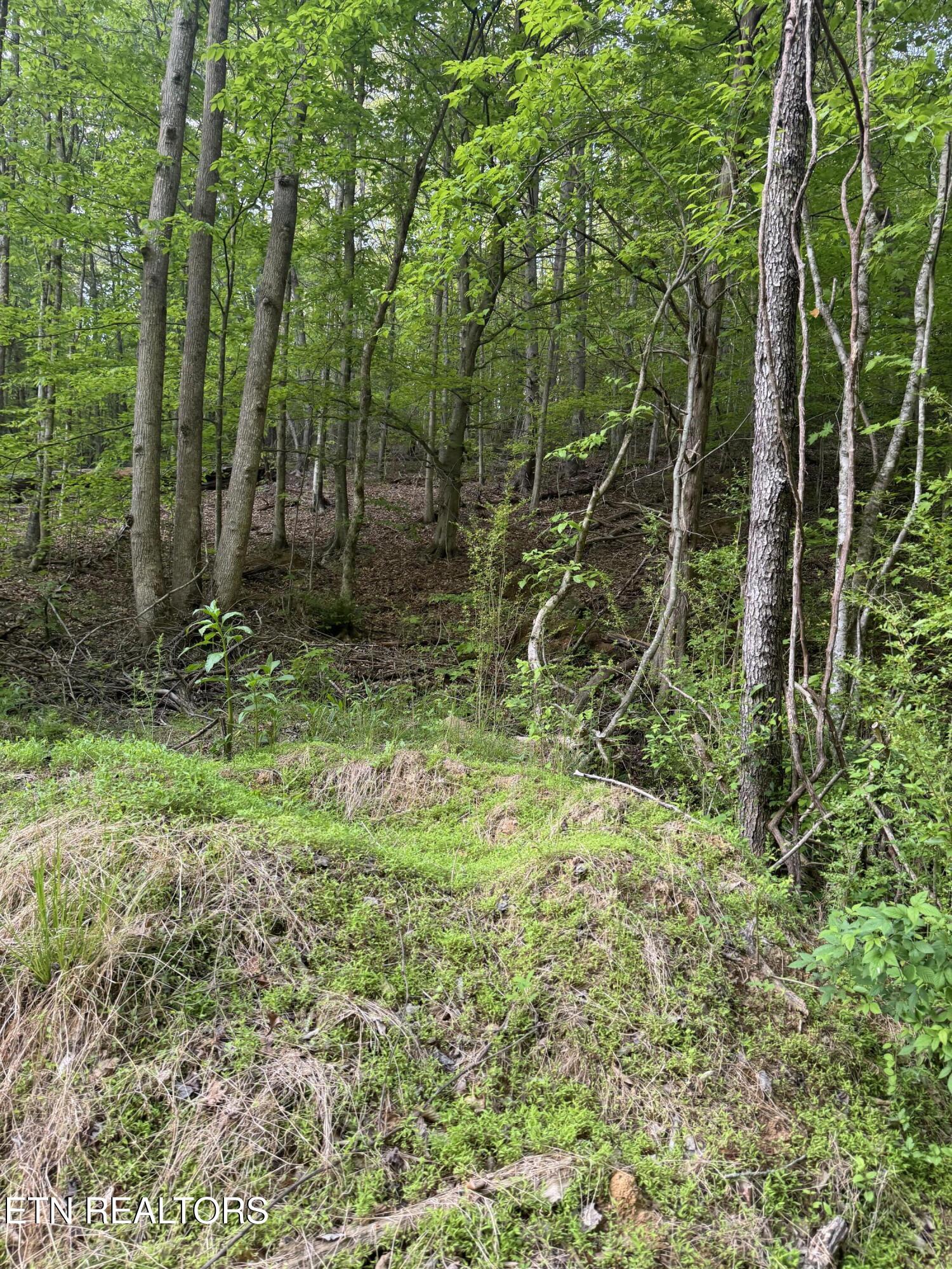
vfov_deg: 71.6
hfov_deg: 56.8
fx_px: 880
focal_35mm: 24
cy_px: 634
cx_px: 476
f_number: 1.78
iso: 100
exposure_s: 1/121
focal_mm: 6.76
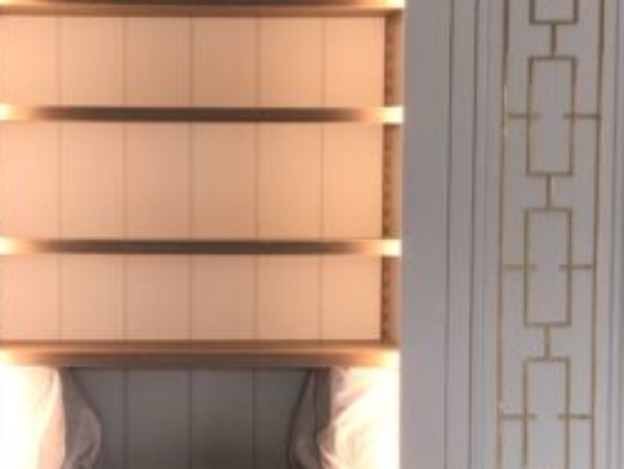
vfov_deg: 17.1
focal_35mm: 86
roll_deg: +0.2
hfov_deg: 22.6
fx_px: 1552
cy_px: 324
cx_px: 192
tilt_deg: -3.1
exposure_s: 1/33
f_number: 1.8
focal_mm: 3.99
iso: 32
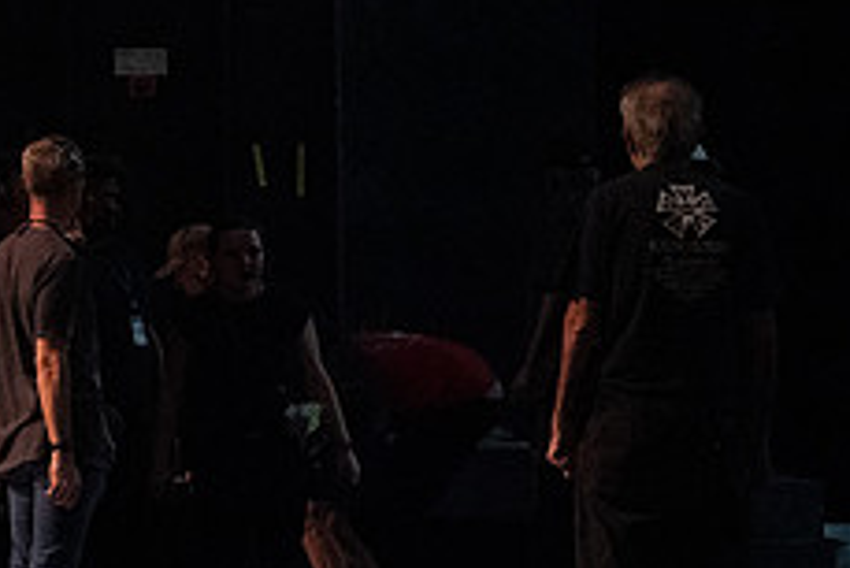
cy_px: 87
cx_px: -163
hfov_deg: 5.8
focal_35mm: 355
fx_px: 8387
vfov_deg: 3.9
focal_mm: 140
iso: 25600
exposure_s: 1/320
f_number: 5
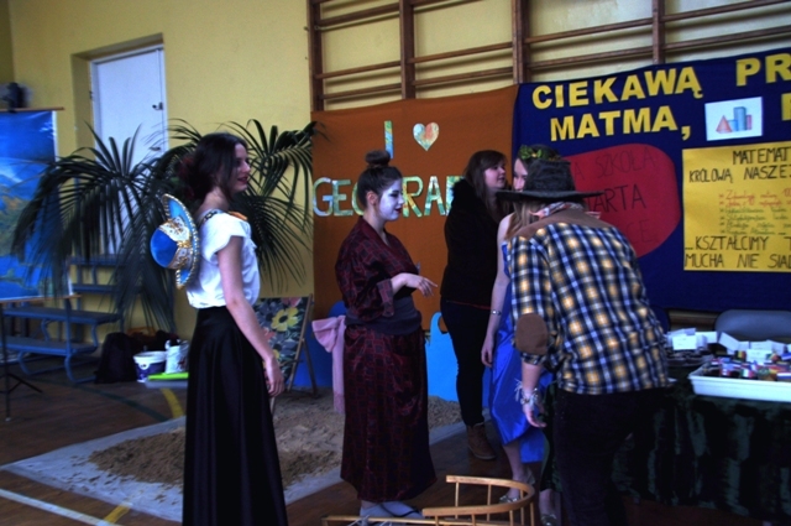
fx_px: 823
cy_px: 263
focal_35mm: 38
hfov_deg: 51.3
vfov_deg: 35.4
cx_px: 396
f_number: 3.8
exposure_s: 1/50
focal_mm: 25
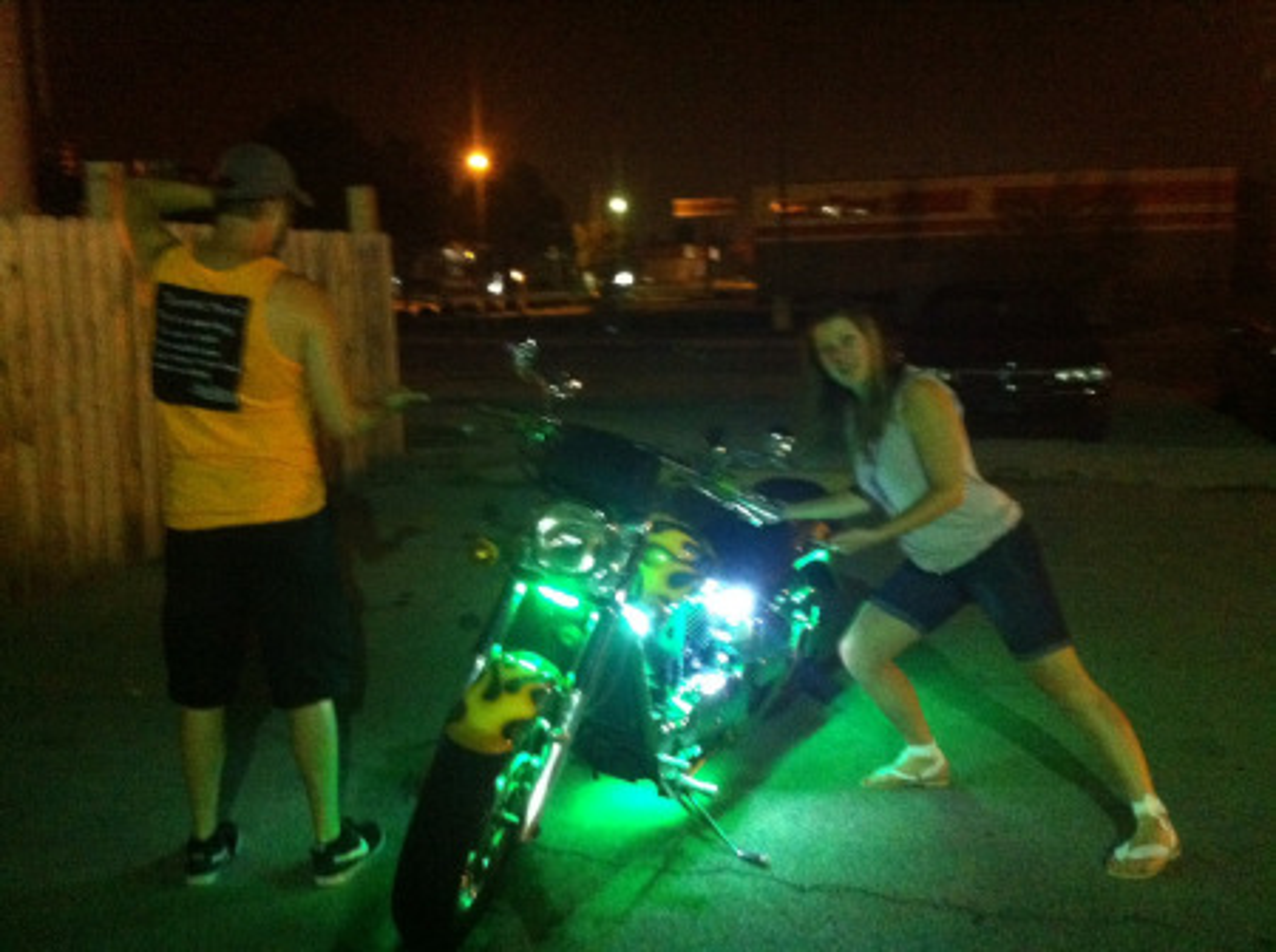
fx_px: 1288
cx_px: 638
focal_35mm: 35
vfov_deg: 40.6
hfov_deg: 52.7
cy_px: 476
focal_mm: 3.85
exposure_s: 1/15
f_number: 2.8
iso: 1000
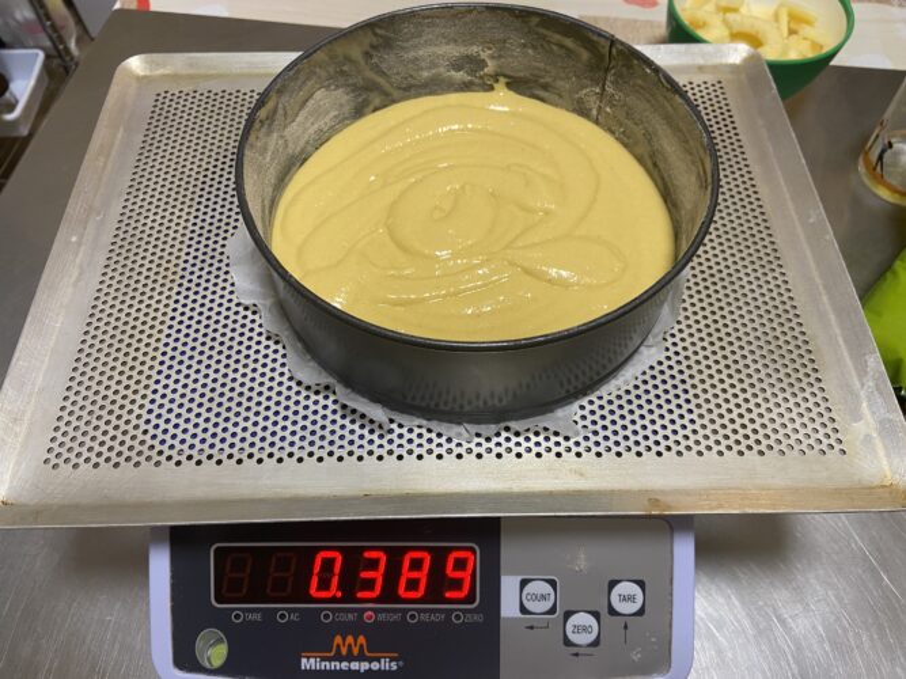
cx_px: 453
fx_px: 680
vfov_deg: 53.0
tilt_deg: -58.9
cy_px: 340
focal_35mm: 26
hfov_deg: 67.3
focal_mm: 4.25
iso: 100
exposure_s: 1/50
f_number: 1.8
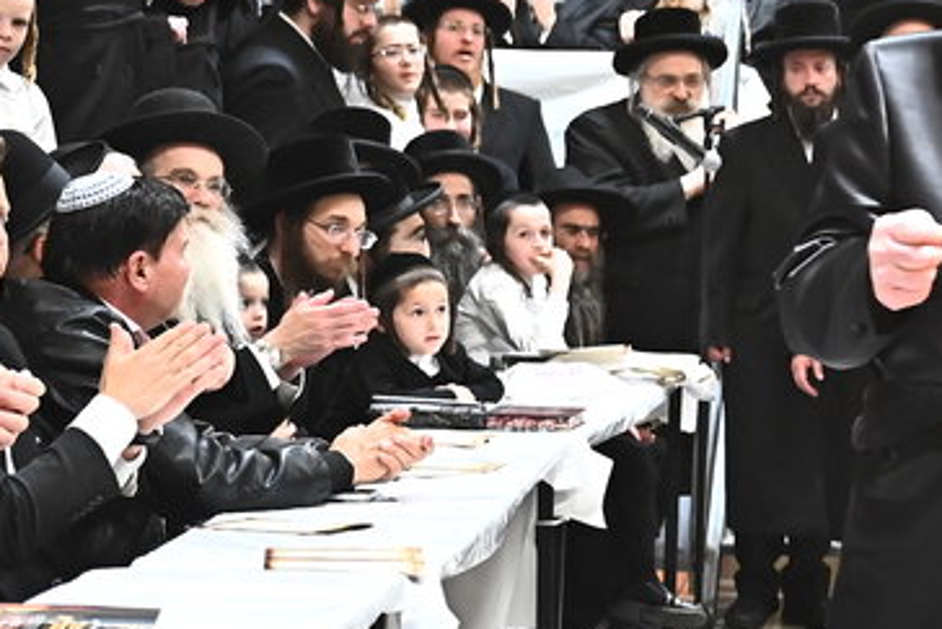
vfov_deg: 9.4
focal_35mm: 146
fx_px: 3822
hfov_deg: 13.1
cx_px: 1498
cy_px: 299
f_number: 3.2
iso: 3200
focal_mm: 38
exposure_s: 1/200
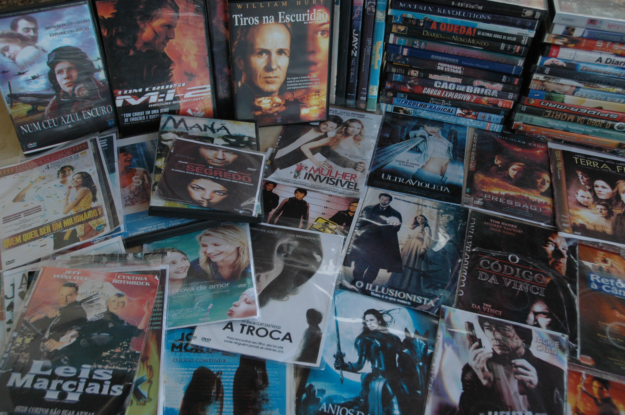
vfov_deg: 36.8
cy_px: 208
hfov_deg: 53.2
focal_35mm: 36
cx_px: 312
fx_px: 624
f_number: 4.8
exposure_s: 1/90
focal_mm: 24
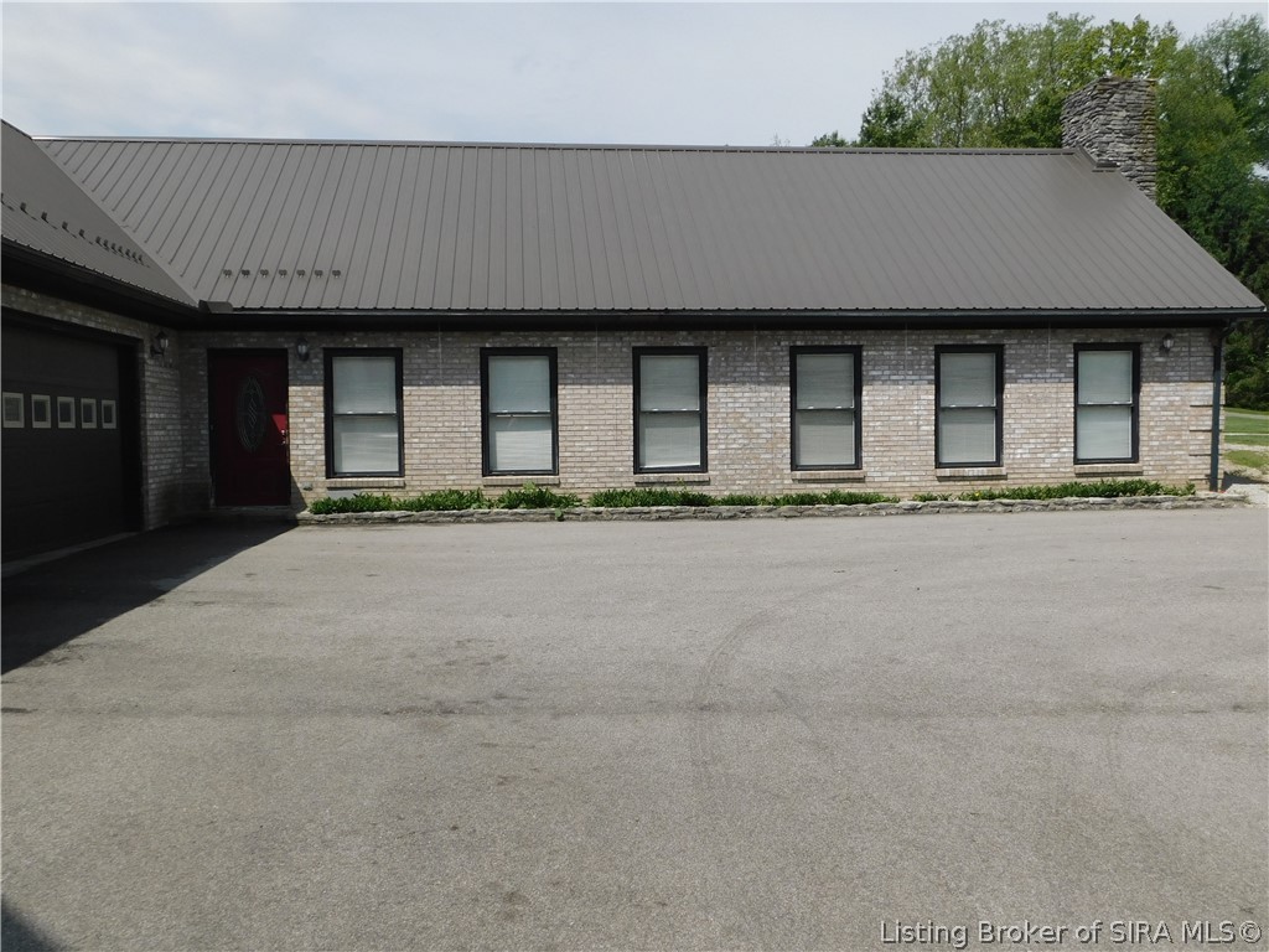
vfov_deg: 46.8
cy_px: 476
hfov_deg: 60.0
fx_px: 1100
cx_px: 634
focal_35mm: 30
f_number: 6.4
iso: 125
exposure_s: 1/500
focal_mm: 5.3
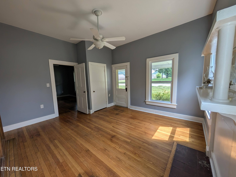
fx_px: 82
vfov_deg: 94.6
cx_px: 118
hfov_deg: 110.5
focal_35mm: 12
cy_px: 88
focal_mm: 2.02
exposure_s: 1/283
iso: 53
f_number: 1.7
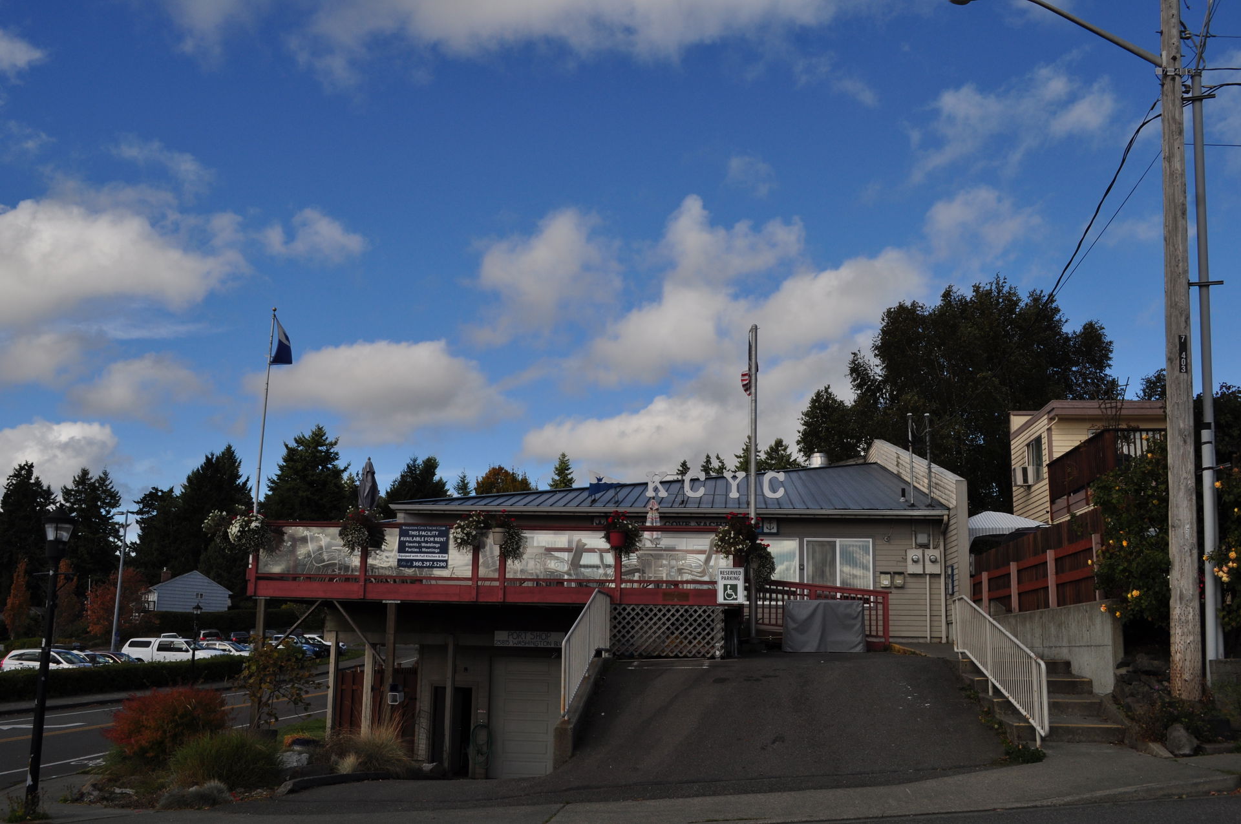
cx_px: 620
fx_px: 1136
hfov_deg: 57.3
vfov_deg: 39.9
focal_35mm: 33
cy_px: 412
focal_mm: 22
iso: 200
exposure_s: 1/500
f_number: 11
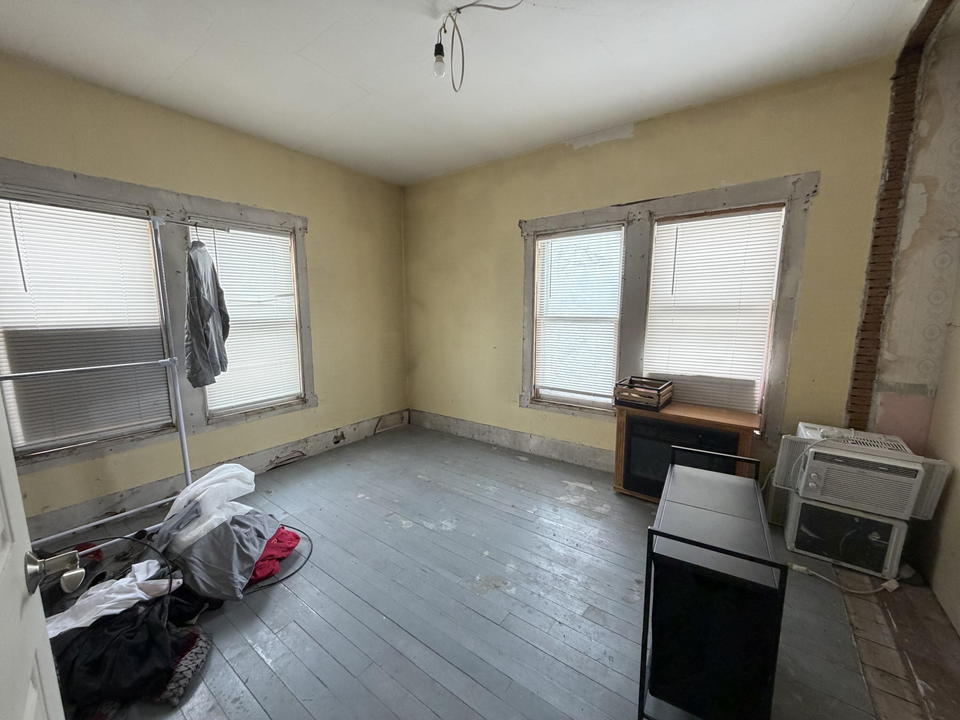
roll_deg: +0.0
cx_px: 480
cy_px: 360
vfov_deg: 85.7
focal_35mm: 14
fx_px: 388
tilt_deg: -8.2
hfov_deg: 102.1
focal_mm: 2.22
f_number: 2.2
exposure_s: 1/121
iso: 320
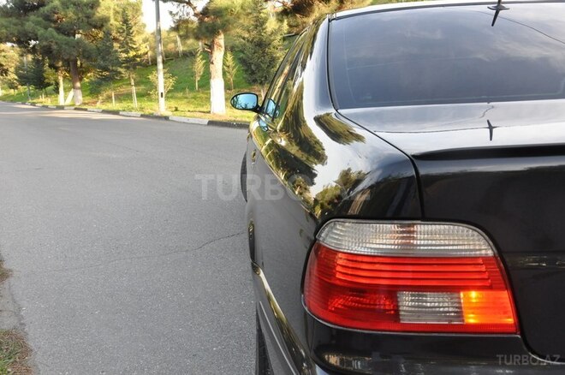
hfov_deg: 57.3
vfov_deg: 39.9
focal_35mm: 33
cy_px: 188
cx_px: 282
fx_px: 517
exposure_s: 1/250
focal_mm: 22
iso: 1250
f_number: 8
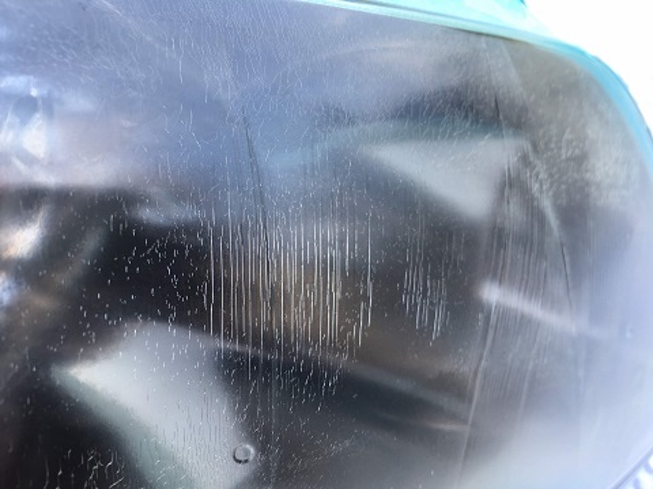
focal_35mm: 29
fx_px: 547
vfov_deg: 48.2
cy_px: 244
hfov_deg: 61.7
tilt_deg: -75.7
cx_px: 326
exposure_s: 1/141
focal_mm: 4.15
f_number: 2.2
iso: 25
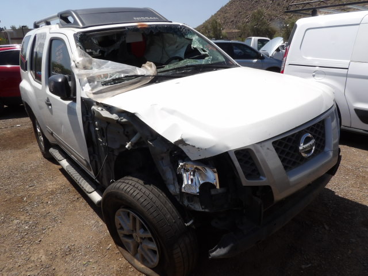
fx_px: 255
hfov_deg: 71.6
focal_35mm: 24
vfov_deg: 56.8
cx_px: 184
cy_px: 138
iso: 100
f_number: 7.4
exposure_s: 1/397
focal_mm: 4.3
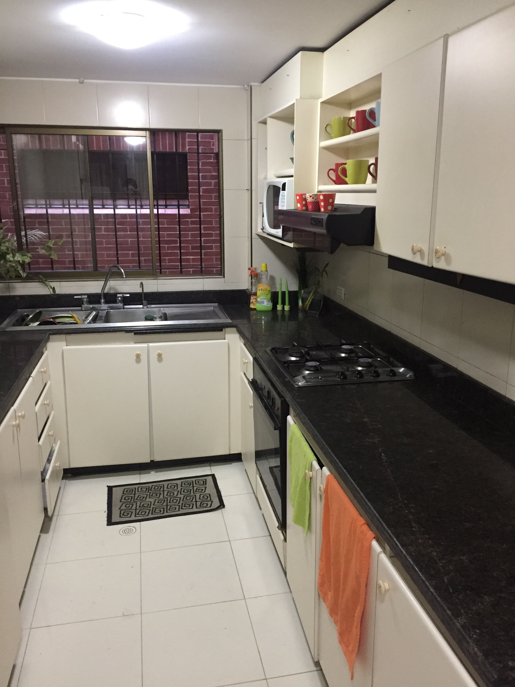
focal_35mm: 29
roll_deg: -0.2
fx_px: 575
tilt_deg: -15.8
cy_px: 344
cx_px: 258
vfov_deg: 61.7
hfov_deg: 48.2
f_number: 2.2
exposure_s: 1/17
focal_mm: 4.15
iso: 250
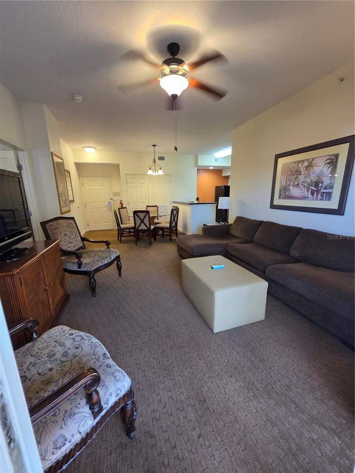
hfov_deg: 89.9
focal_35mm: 13
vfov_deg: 106.2
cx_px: 178
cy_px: 236
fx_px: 178
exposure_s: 1/60
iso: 250
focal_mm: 2.2
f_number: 1.9
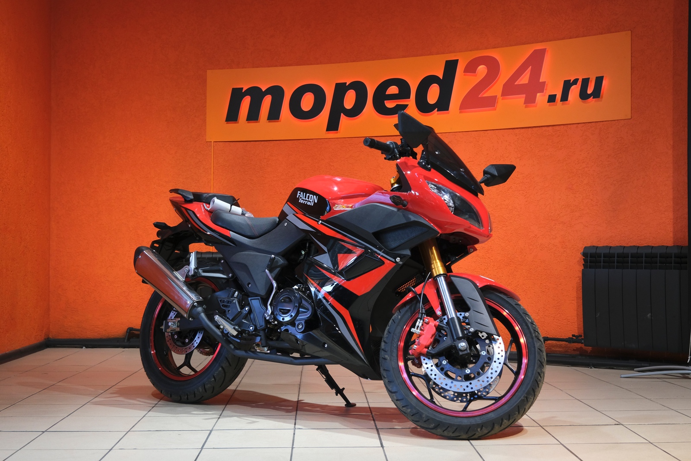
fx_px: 883
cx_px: 346
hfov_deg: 42.7
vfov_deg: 29.2
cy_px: 230
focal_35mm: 46
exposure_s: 1/100
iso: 1250
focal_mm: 30.8
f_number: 4
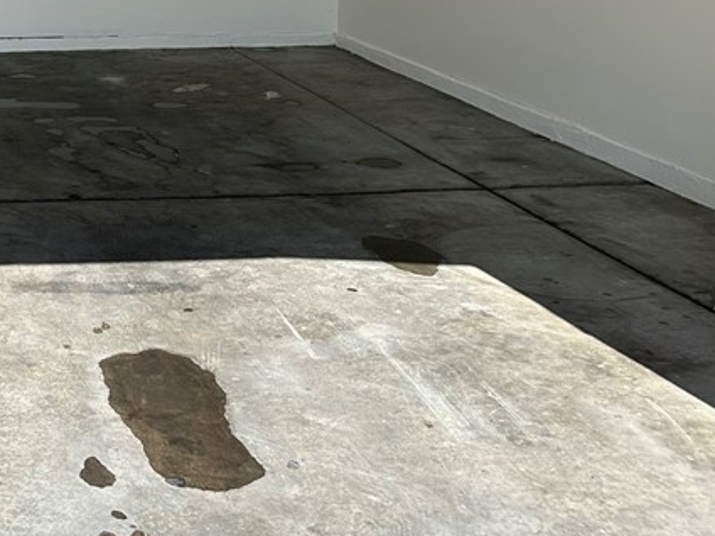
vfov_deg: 23.5
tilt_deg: -4.3
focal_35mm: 58
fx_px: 1198
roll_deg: +0.6
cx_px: -111
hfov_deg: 29.3
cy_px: -72
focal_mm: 6.86
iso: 80
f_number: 1.78
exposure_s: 1/1751
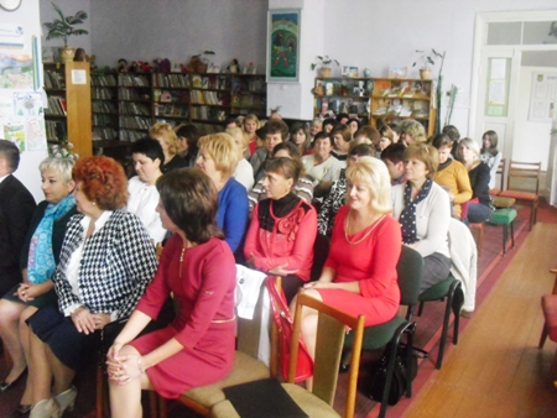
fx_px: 580
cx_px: 278
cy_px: 209
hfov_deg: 51.3
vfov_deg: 39.7
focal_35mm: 36
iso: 800
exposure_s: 1/50
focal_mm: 6.3
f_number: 3.1
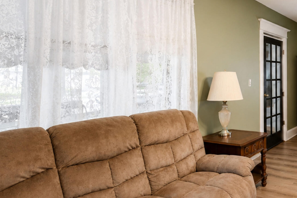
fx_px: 248
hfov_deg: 52.8
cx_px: 278
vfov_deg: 43.3
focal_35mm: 30
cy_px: 75
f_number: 5.6
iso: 2000
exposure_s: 1/40
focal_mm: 10
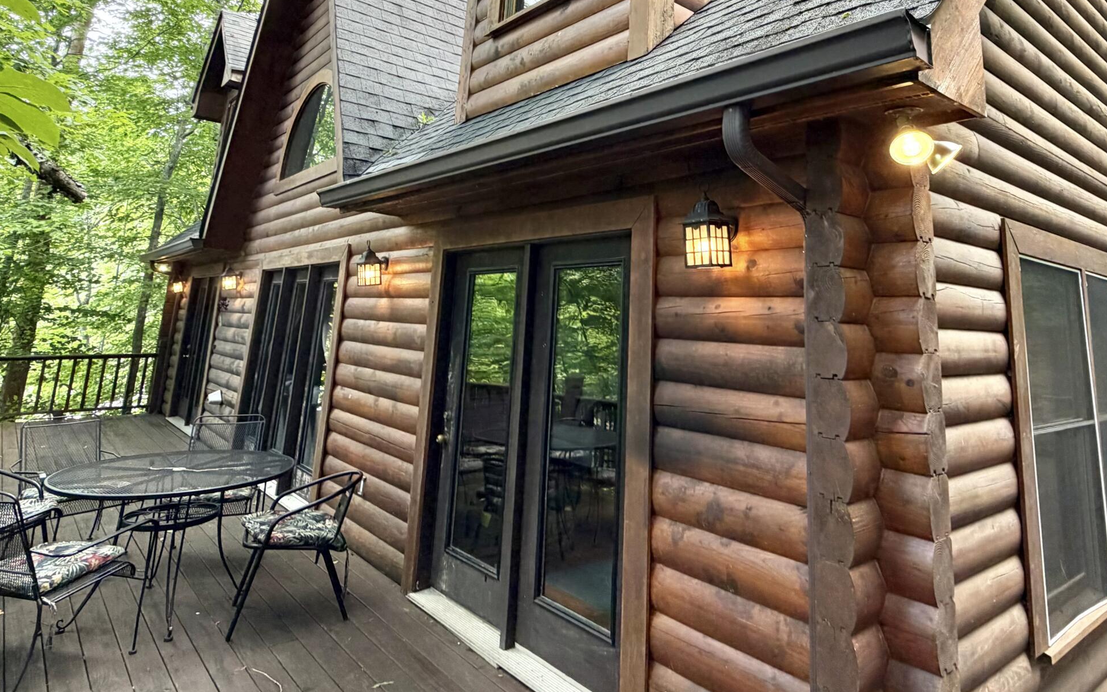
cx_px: 618
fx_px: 694
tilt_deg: +13.2
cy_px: 169
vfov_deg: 50.7
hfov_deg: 76.9
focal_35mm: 23
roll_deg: -1.6
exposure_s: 1/121
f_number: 2.2
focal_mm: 2.22
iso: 200
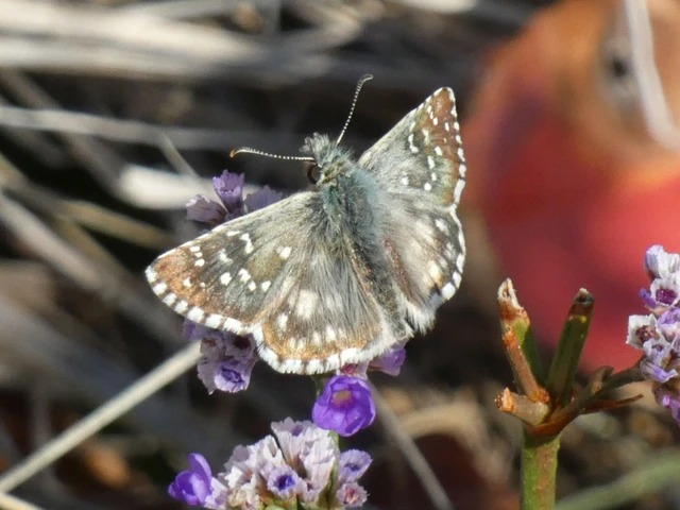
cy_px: 255
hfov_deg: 4.8
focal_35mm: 413
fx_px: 8113
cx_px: 340
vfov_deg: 3.6
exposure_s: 1/320
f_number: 5.6
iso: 200
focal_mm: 74
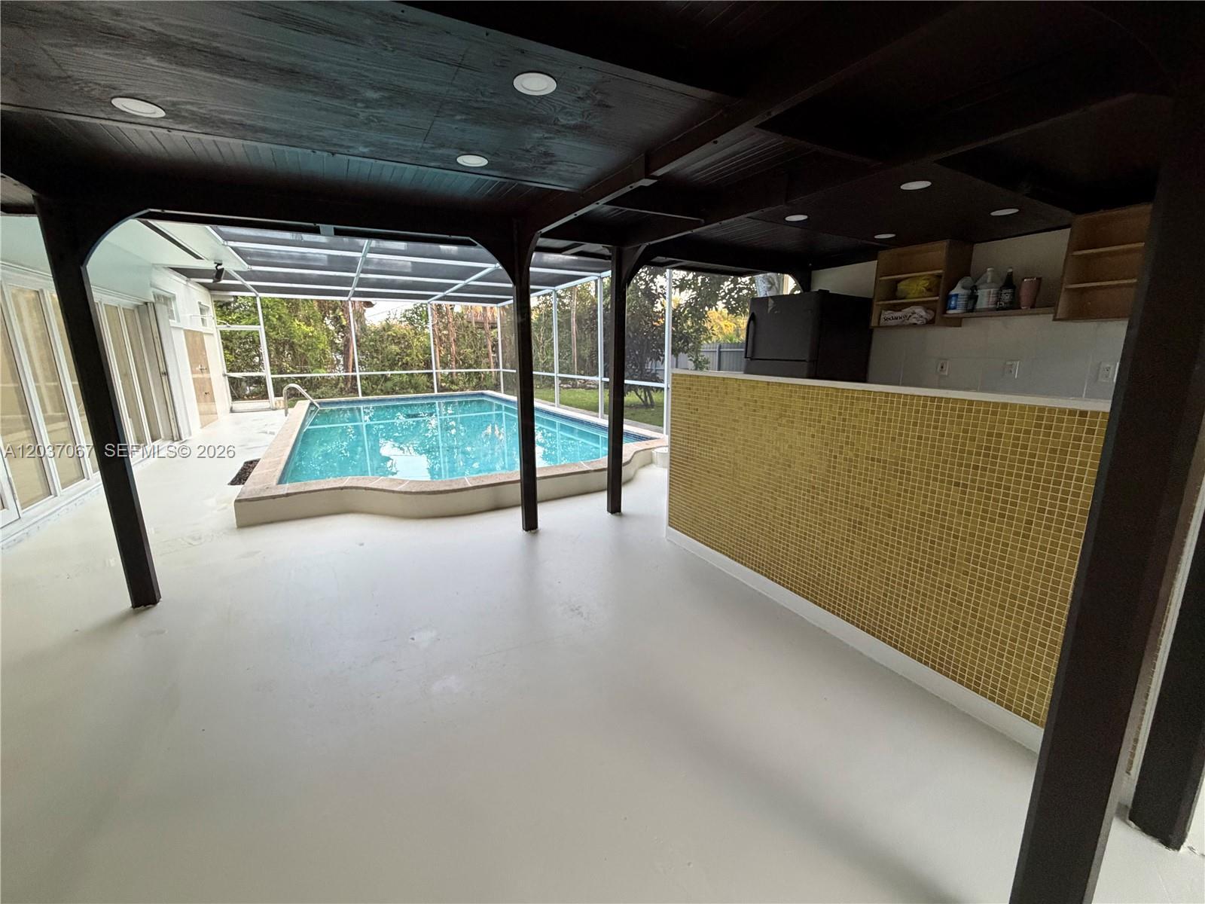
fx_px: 487
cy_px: 452
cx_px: 602
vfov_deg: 85.7
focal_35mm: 14
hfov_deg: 102.1
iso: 320
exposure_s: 1/77
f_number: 2.2
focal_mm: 2.22
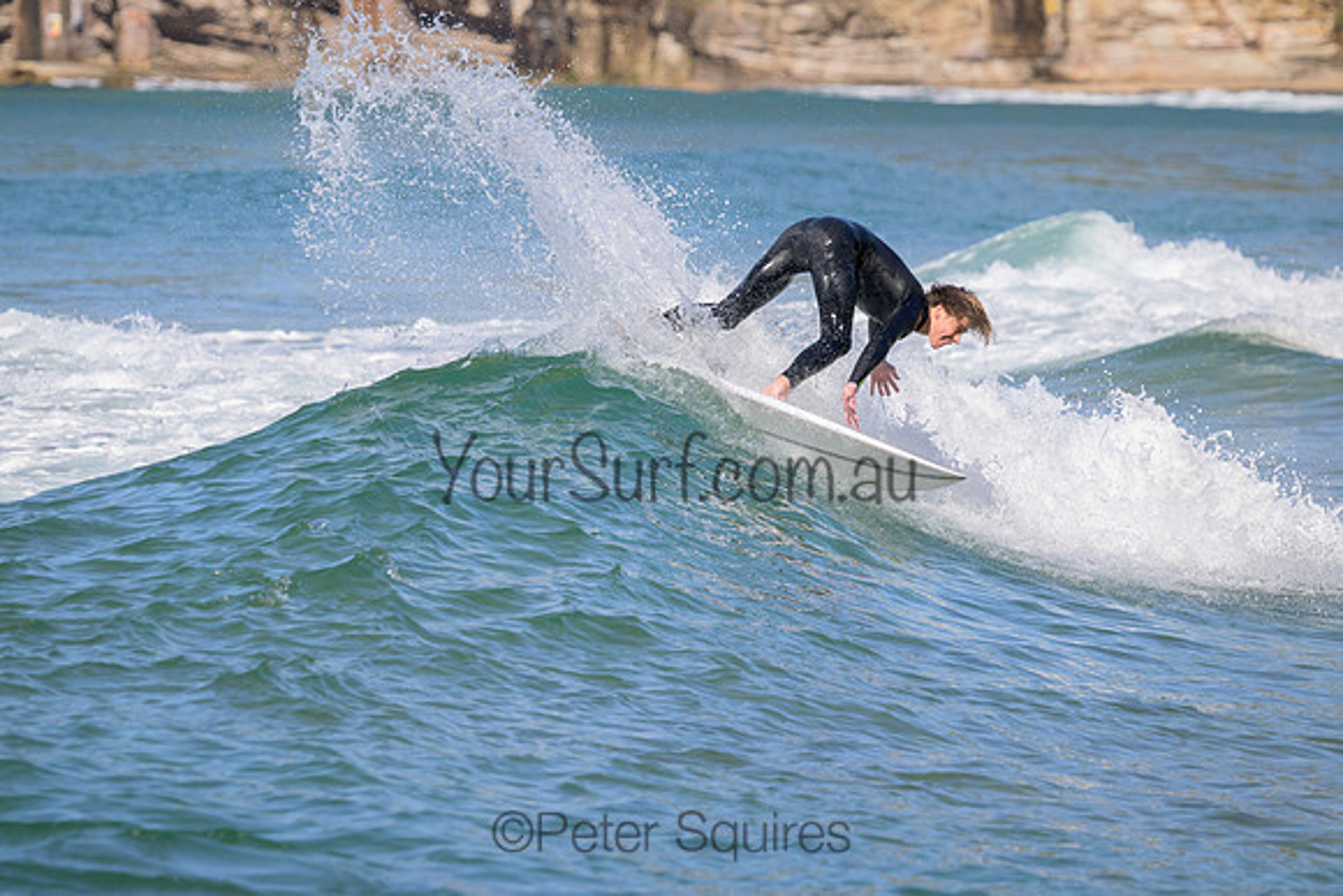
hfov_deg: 4.3
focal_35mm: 480
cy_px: 448
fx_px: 17910
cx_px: 672
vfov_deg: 2.9
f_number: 10
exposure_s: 1/2000
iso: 900
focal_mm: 480
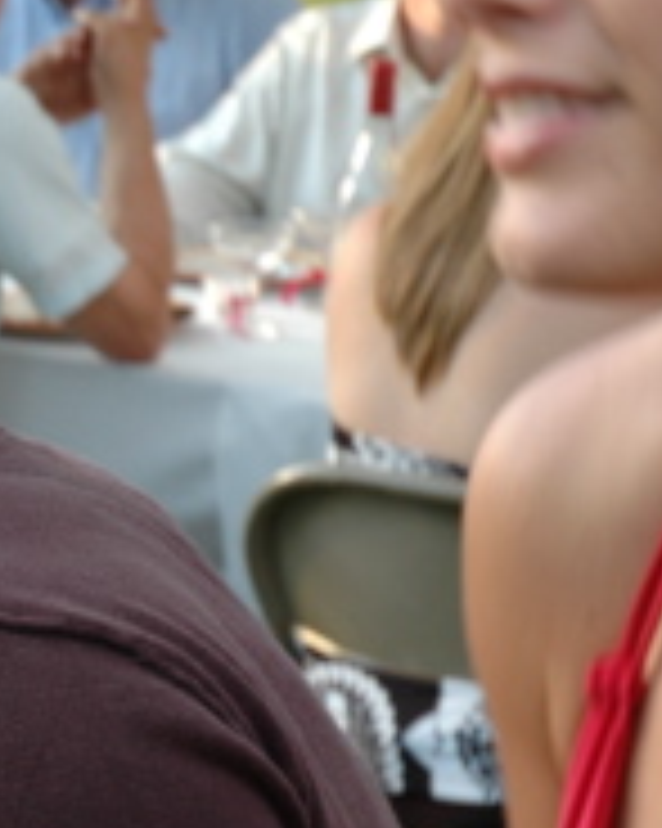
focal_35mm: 225
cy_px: 659
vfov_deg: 8.6
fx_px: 5515
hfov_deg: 6.7
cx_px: -540
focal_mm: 46
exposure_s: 1/60
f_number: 4.5
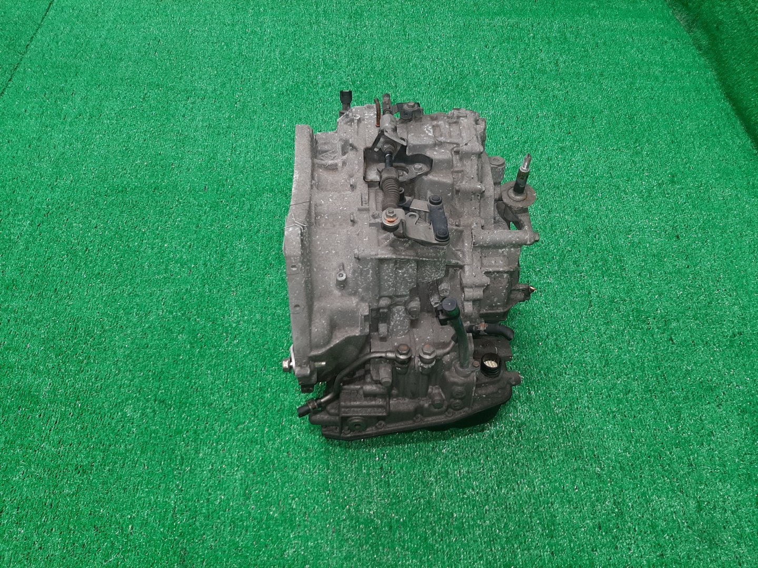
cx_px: 379
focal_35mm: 26
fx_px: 569
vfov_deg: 53.1
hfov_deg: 67.3
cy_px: 284
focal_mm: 3.93
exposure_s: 1/50
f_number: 1.7
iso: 102
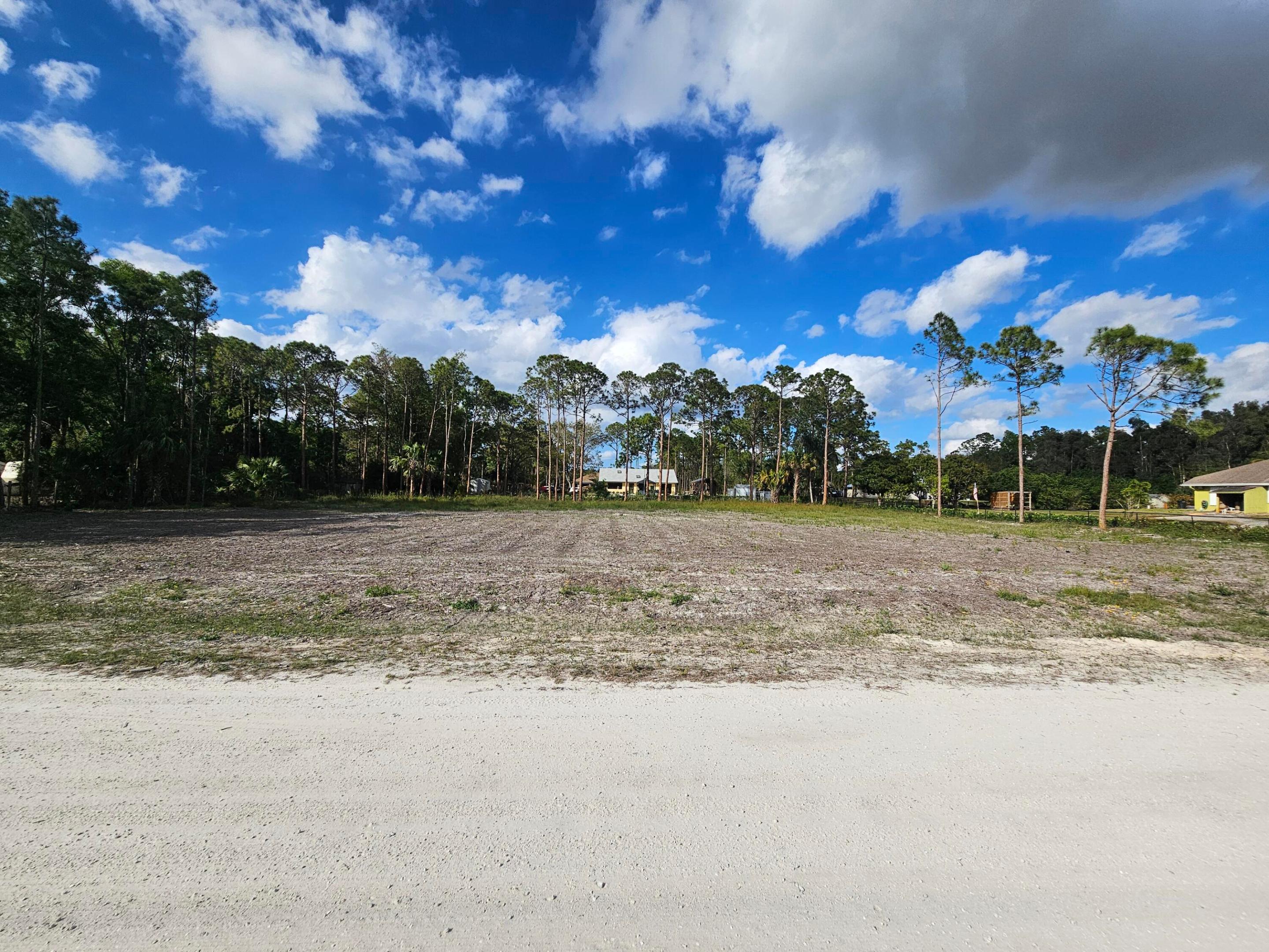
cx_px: 634
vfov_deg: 89.9
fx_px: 477
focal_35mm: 13
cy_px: 476
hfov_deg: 106.2
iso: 50
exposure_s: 1/4326
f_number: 2.2
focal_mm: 2.2
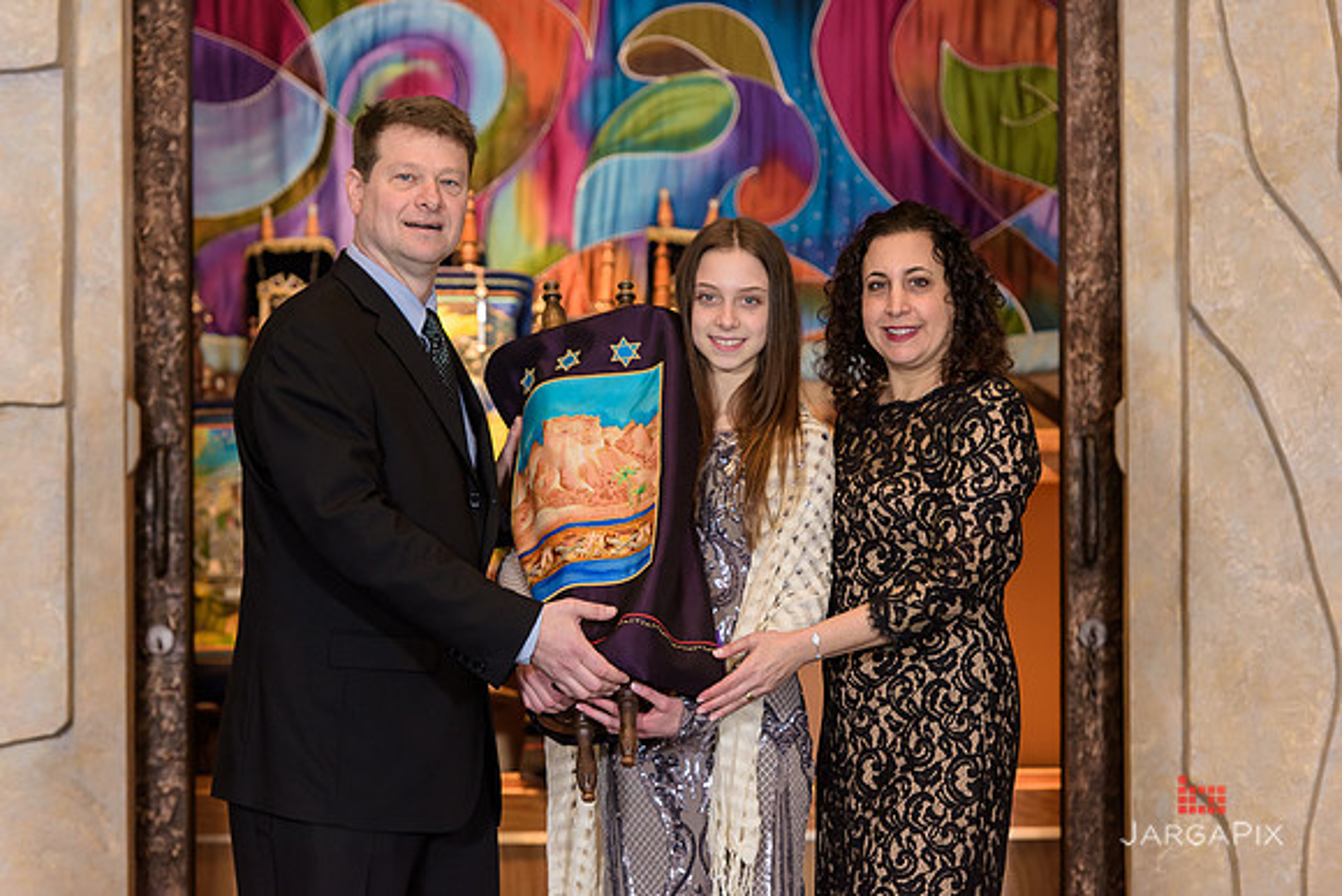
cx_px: 671
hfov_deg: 14.2
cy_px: 448
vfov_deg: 9.5
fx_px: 5406
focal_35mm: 145
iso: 640
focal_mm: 145
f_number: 3.2
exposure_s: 1/200
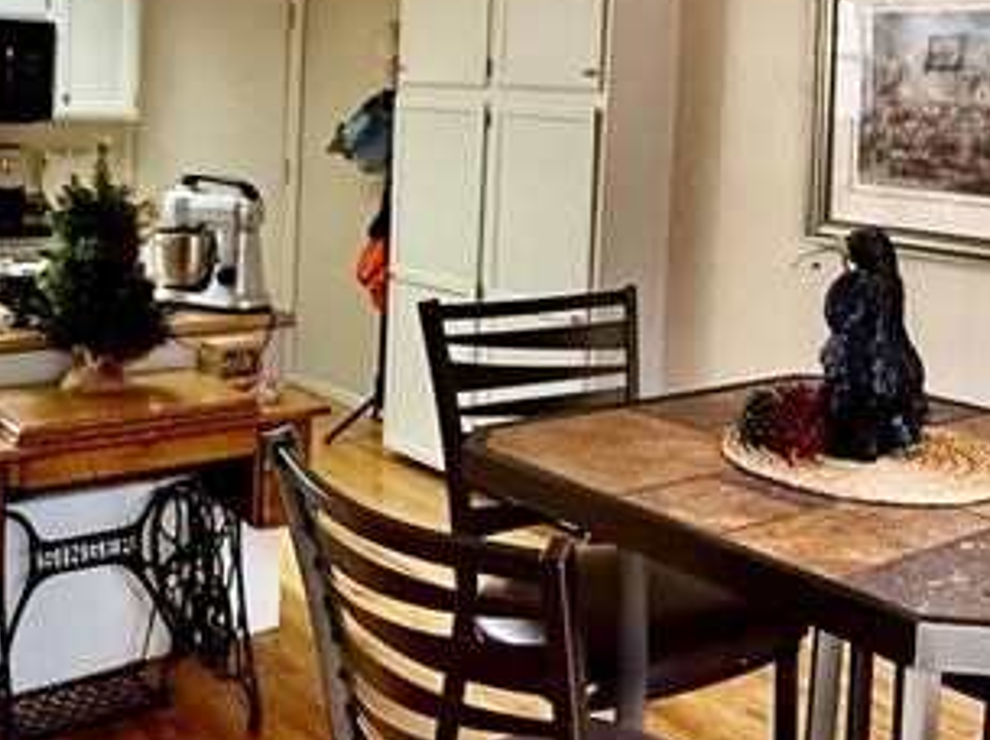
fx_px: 1343
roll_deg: -2.9
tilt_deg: -3.1
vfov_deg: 30.1
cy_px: 157
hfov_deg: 40.4
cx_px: 539
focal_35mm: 47
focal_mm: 2.22
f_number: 2.2
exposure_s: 1/60
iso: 320
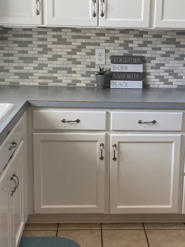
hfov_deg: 24.4
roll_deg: -1.0
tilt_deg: -13.4
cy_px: 120
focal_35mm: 60
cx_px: 109
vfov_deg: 32.2
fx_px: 428
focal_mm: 4.25
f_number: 1.8
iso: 100
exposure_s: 1/120
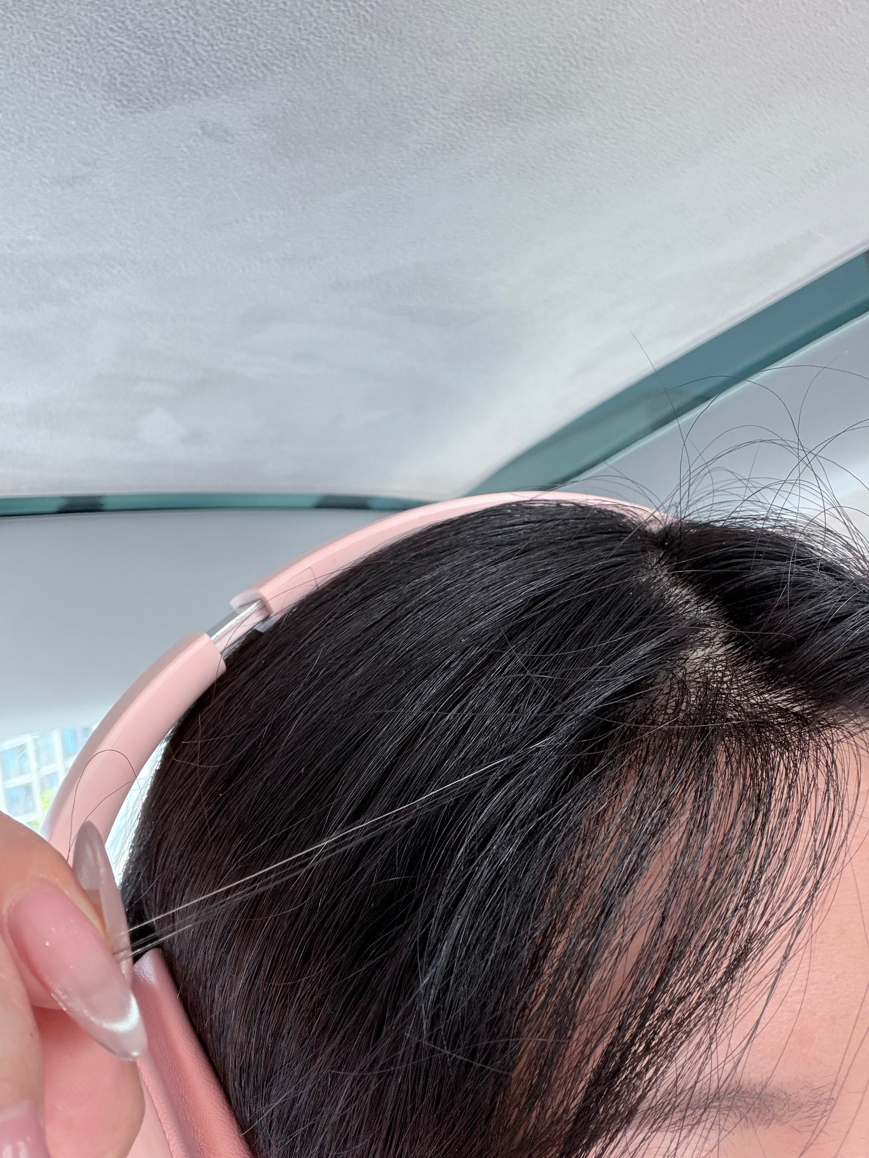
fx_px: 1004
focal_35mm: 30
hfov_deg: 46.8
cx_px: 434
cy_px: 579
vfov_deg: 60.0
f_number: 1.9
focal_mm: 2.71
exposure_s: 1/110
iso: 80
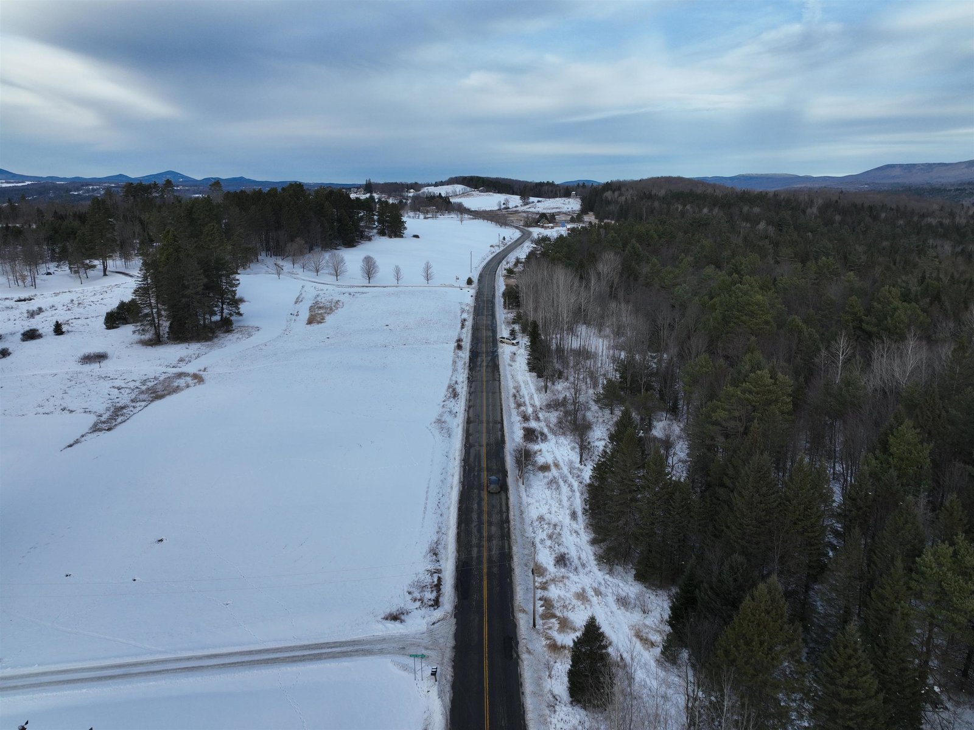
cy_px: 365
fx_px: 675
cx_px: 487
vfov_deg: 56.8
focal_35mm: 24
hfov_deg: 71.6
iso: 100
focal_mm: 12.29
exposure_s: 1/800
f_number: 2.8
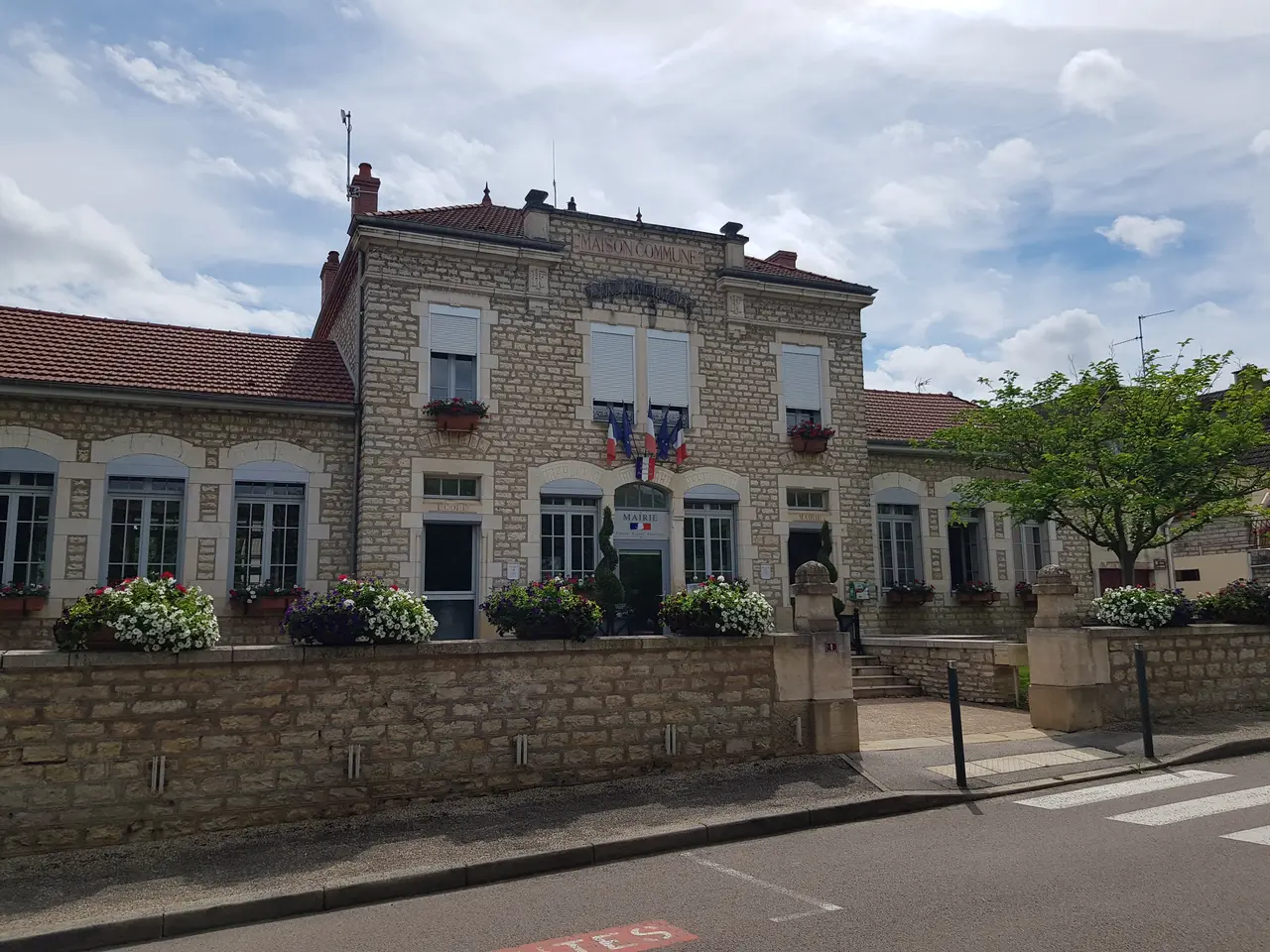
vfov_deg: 53.1
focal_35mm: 26
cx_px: 635
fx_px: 954
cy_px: 476
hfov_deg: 67.3
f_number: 1.7
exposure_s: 1/4160
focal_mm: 4.2
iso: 40
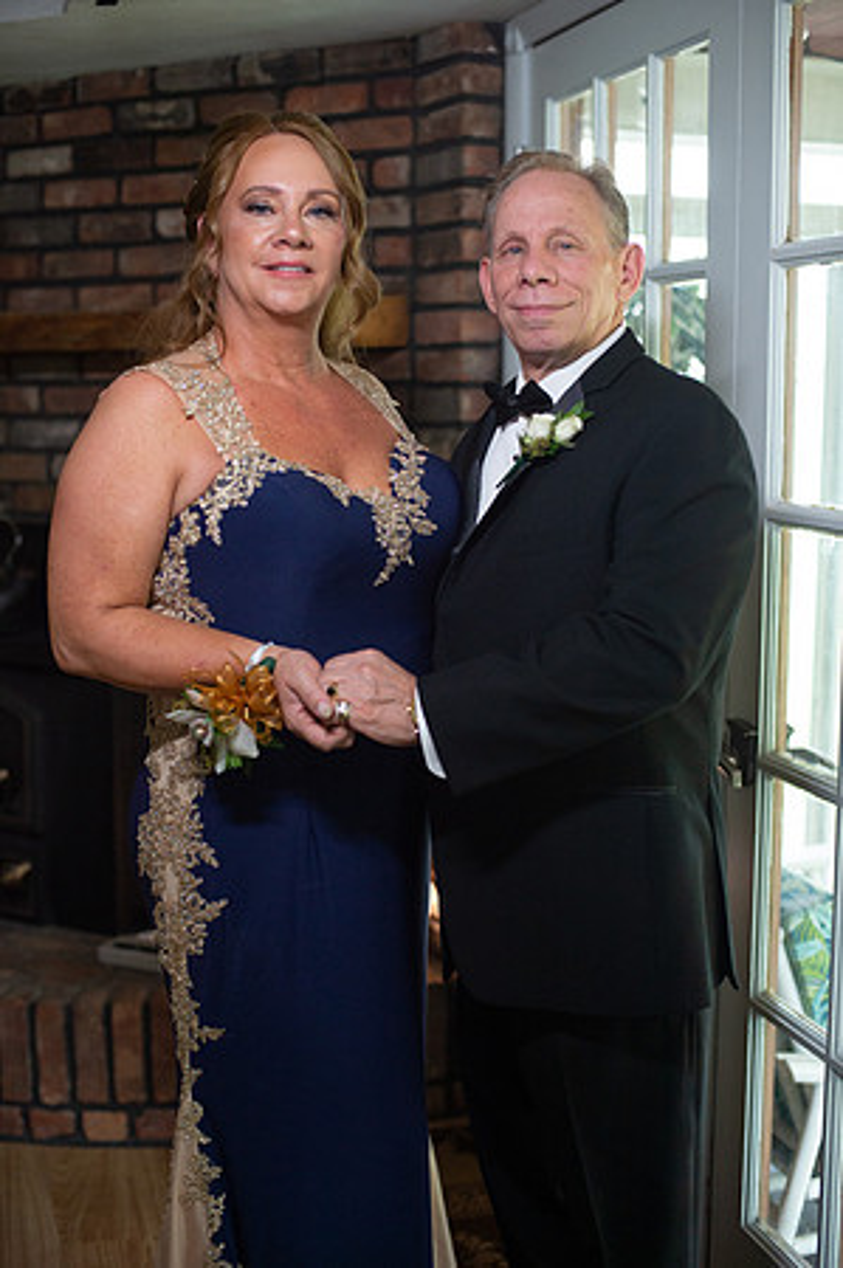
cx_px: 422
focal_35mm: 50
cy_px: 634
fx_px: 1760
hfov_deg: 26.9
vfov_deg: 39.6
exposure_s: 1/400
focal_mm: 50
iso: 1000
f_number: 2.5
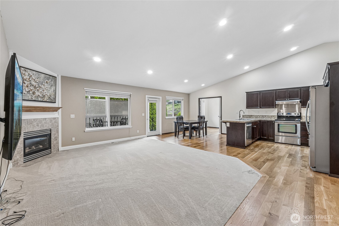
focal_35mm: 15
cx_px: 170
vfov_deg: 77.3
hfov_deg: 100.4
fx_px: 141
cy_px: 113
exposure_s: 1/4
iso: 250
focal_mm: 10
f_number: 9
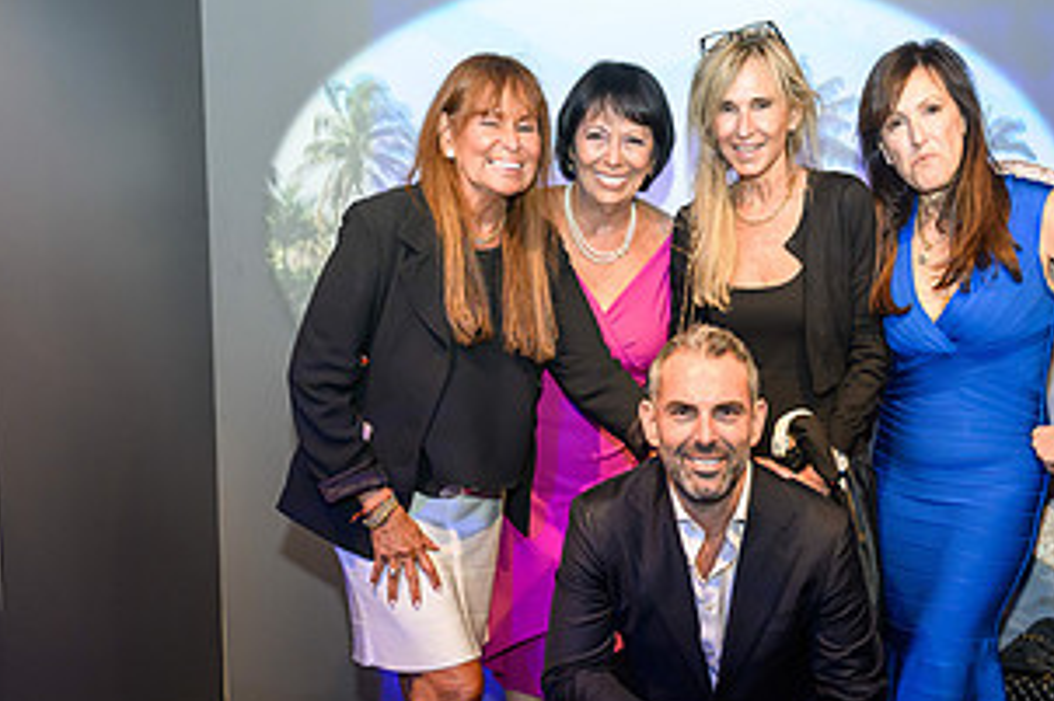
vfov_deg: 26.8
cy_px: 588
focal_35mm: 49
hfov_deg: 40.1
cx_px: 660
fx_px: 1434
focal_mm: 25.5
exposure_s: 1/160
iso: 1600
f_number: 2.8
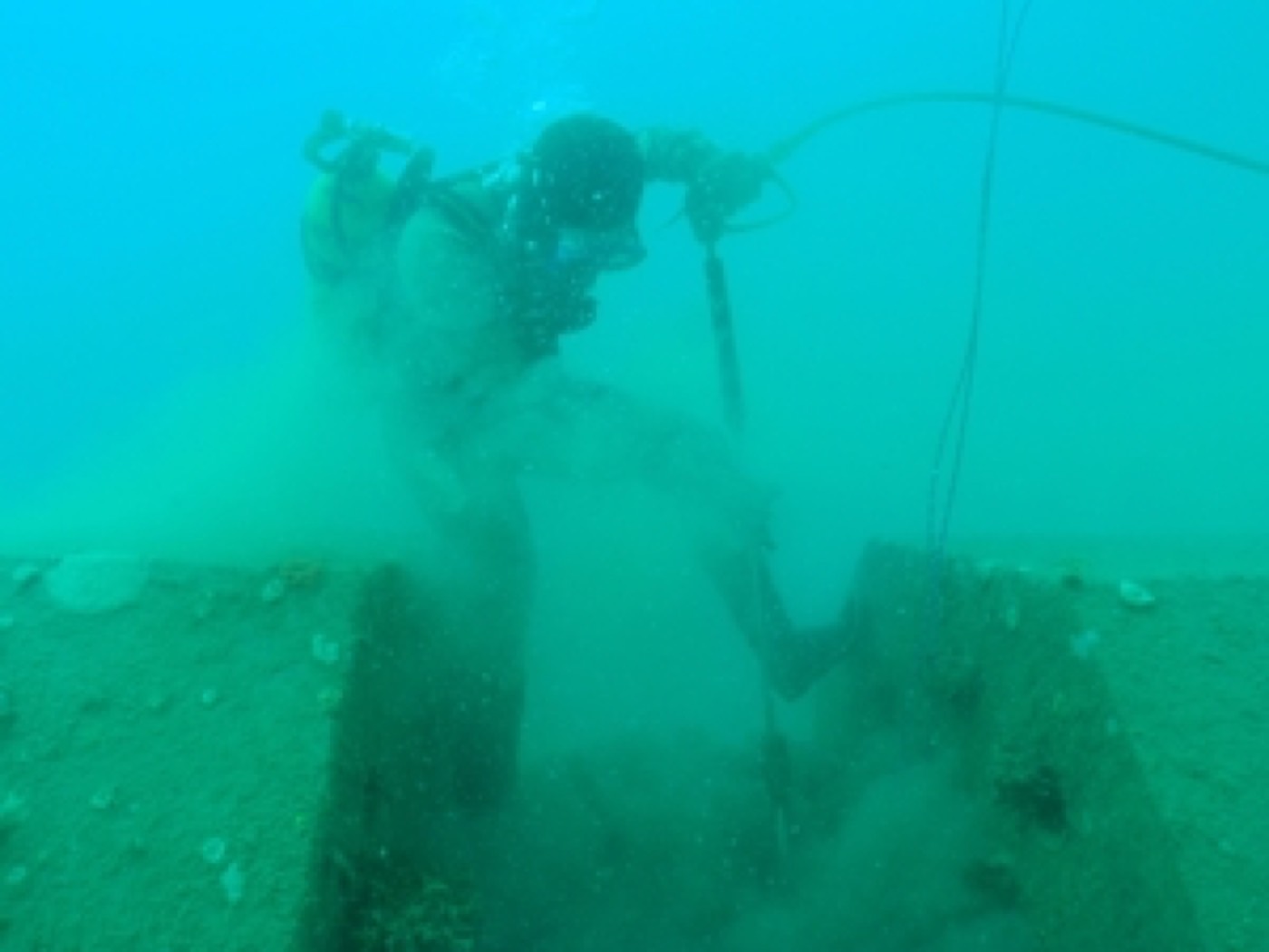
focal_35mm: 28
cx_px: 634
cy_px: 476
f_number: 4
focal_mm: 5
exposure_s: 1/60
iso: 64
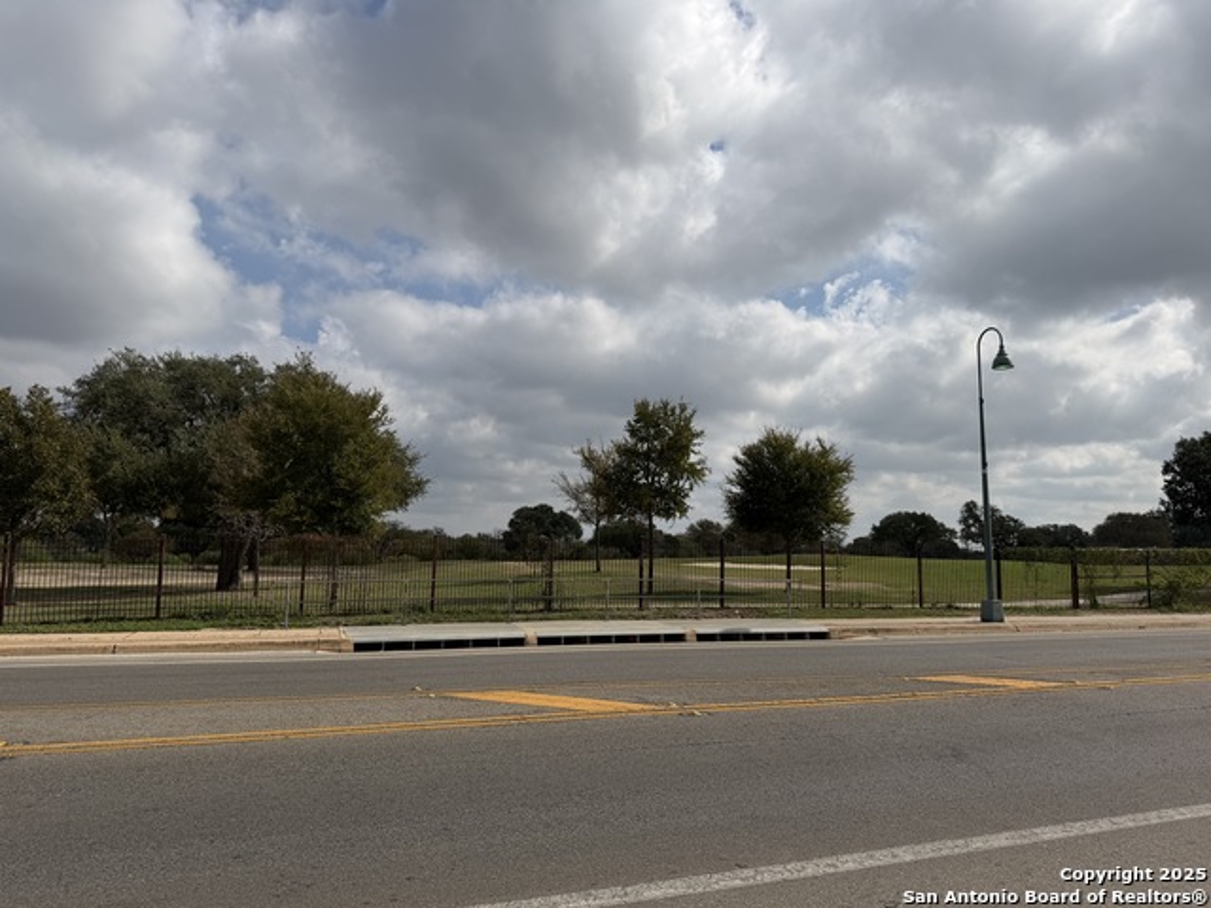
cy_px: 454
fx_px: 840
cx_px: 606
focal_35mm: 24
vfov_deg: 56.8
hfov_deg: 71.6
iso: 80
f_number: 1.78
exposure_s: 1/11905
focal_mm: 6.76
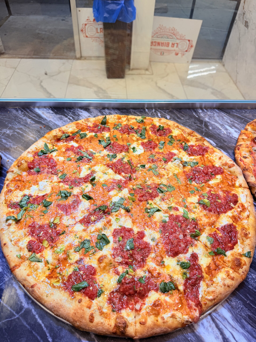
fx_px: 237
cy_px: 171
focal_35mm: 24
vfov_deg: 71.6
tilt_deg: -47.7
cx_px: 128
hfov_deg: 56.8
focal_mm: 6.76
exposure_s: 1/120
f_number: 1.78
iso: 50
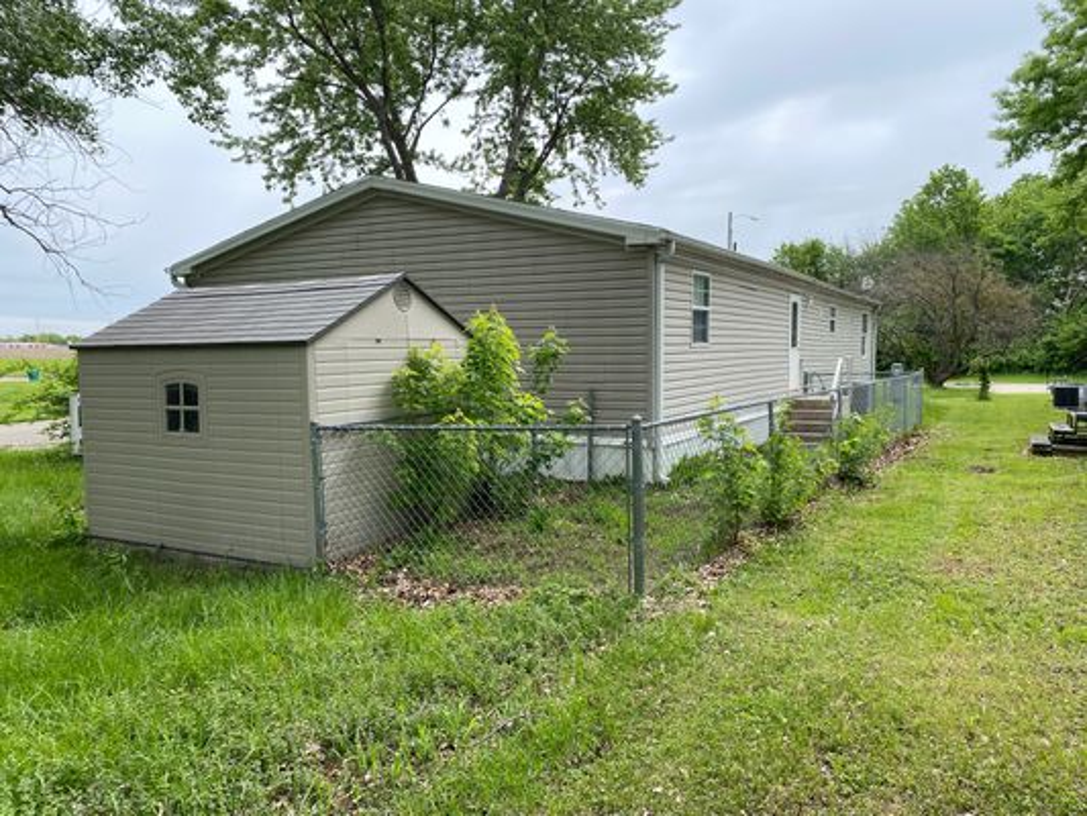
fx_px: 817
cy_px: 408
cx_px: 544
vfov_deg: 53.1
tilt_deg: -5.0
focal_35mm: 26
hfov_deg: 67.3
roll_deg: +1.2
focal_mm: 4.25
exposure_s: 1/536
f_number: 1.8
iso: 32
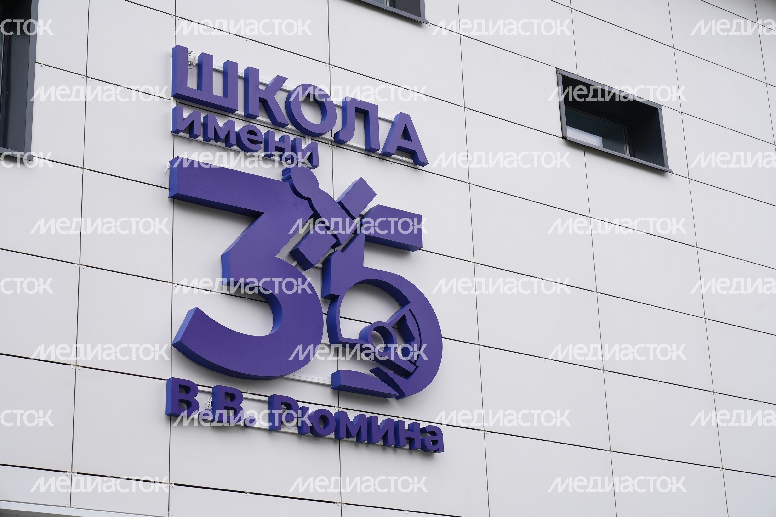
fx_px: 1509
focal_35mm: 70
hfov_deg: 28.8
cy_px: 258
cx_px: 388
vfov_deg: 19.5
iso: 250
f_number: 7.1
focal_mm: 70
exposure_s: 1/250
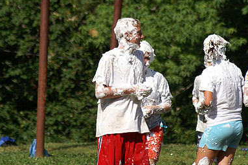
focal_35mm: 363
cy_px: 72
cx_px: 121
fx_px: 2499
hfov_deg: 5.7
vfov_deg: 3.8
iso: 100
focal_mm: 160
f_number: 6.3
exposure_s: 1/1000
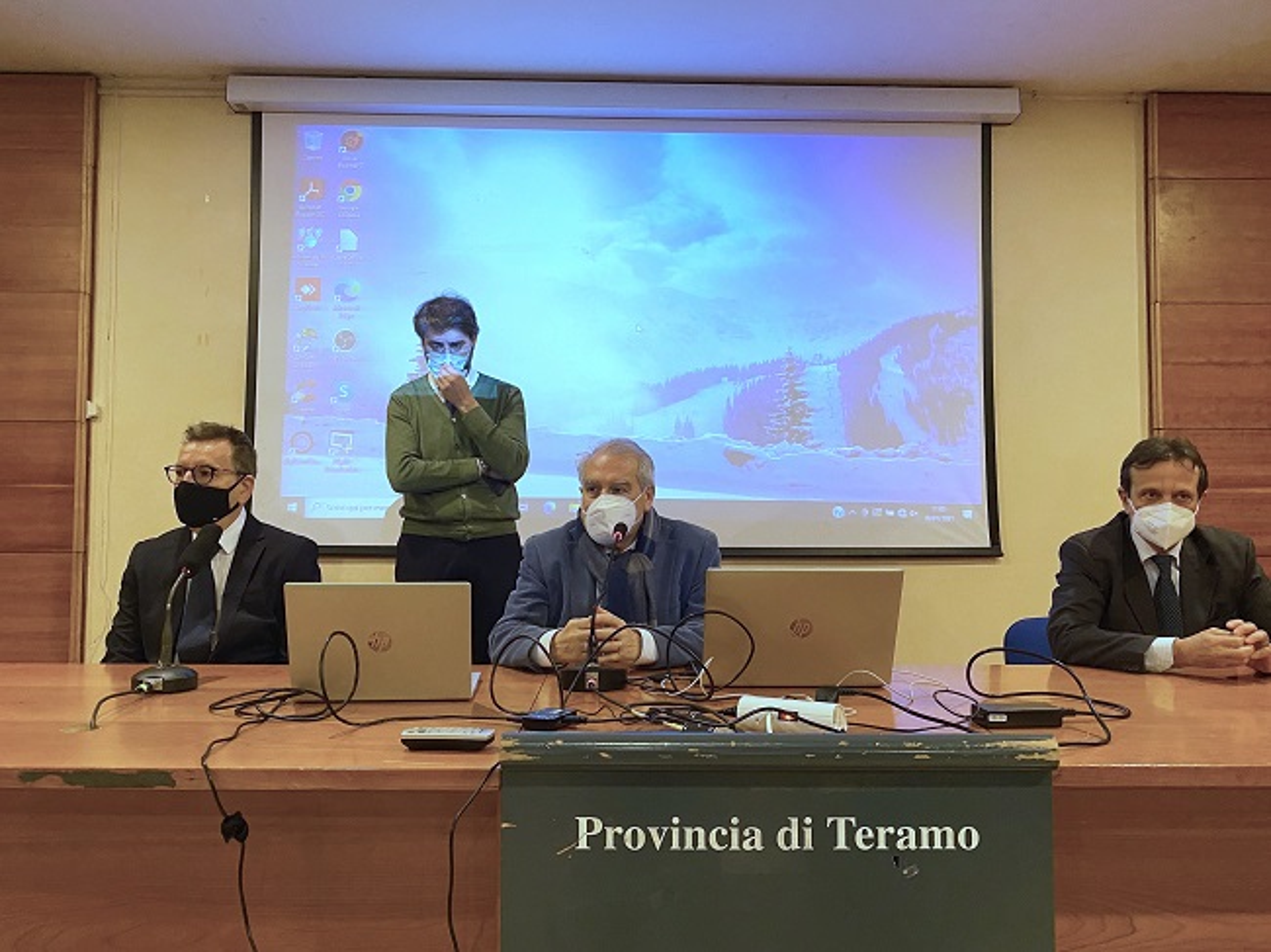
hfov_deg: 67.3
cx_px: 636
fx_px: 954
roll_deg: -0.3
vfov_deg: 53.0
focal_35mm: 26
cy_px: 476
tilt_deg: +1.7
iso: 400
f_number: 1.8
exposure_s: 1/33
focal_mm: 4.25
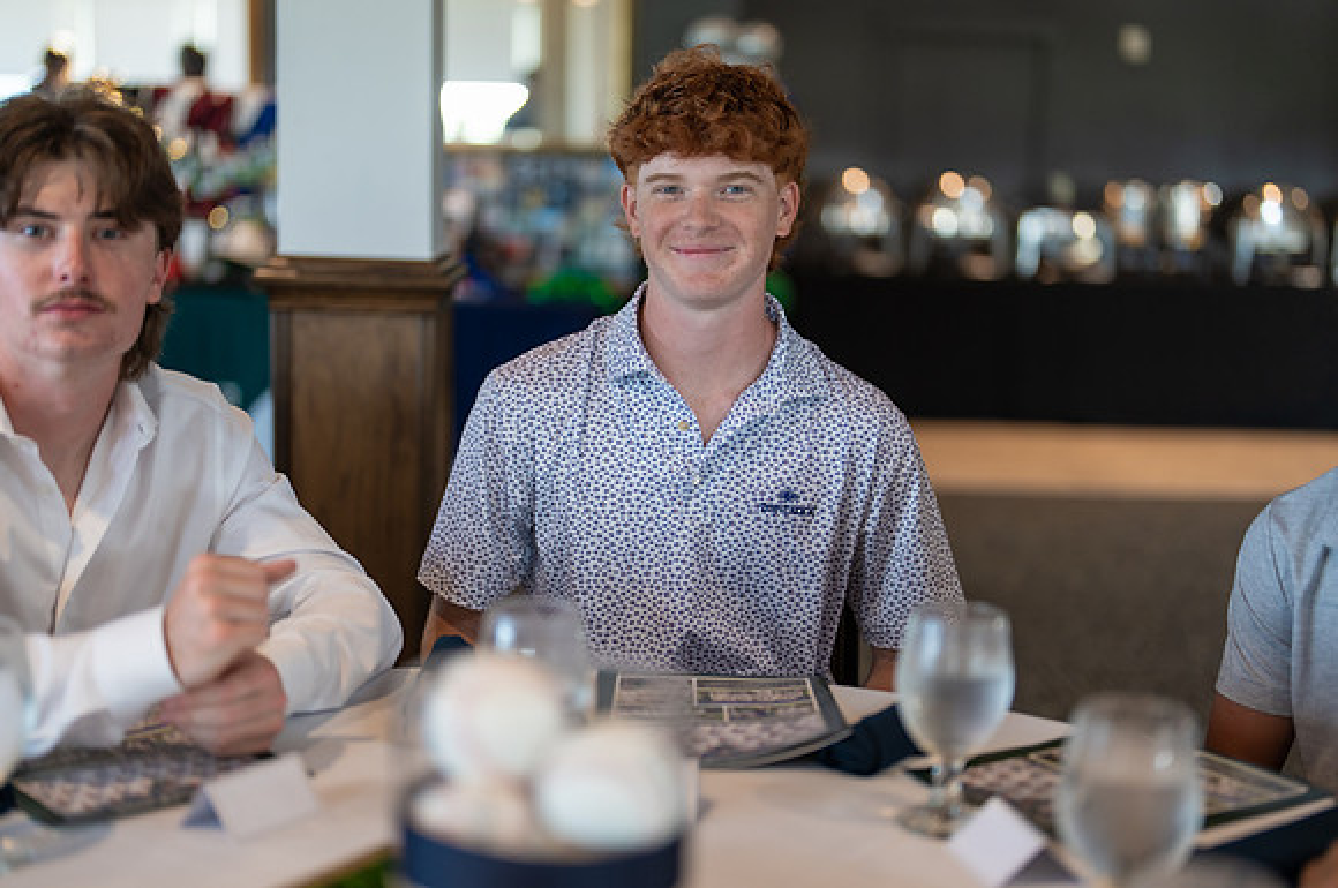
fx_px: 1872
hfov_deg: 39.3
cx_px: 671
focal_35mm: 50
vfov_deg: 26.7
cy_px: 444
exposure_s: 1/320
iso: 250
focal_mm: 50
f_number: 1.2
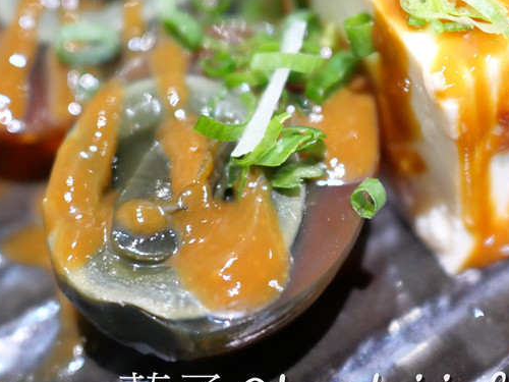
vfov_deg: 24.0
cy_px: 70
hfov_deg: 32.1
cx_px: 299
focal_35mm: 60
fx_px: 882
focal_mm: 15
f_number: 1.7
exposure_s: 1/60
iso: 2500
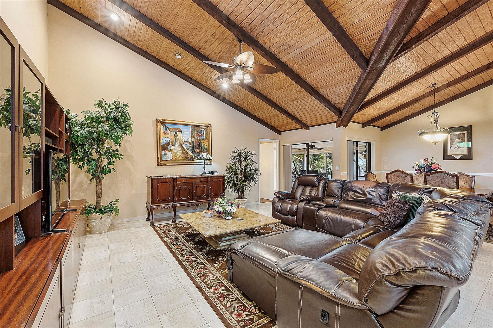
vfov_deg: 77.3
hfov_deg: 100.4
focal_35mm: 15
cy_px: 164
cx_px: 246
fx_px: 205
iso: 250
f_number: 9
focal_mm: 10
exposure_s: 1/1.25
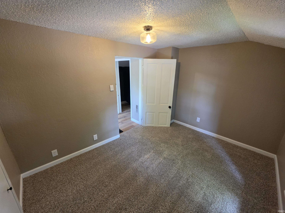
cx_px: 142
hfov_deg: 106.2
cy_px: 106
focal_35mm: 13
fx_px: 107
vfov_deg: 89.9
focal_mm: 2.2
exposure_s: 1/60
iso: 200
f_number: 1.9
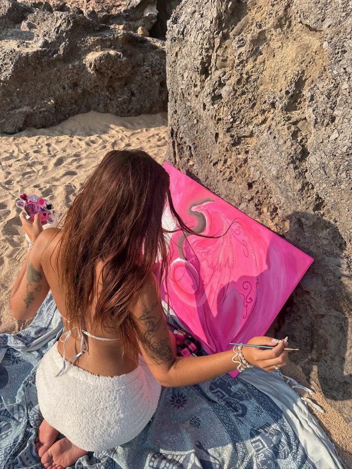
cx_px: 176
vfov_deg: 71.6
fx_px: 325
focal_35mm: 24
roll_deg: -4.3
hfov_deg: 56.8
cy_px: 234
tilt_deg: -35.4
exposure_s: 1/2809
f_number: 1.78
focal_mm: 6.86
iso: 80
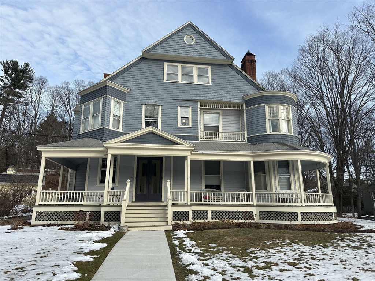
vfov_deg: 56.8
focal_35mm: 24
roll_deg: +0.7
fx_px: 260
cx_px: 188
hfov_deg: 71.6
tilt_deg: +14.1
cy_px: 140
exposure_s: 1/3472
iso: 80
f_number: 1.78
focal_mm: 6.86
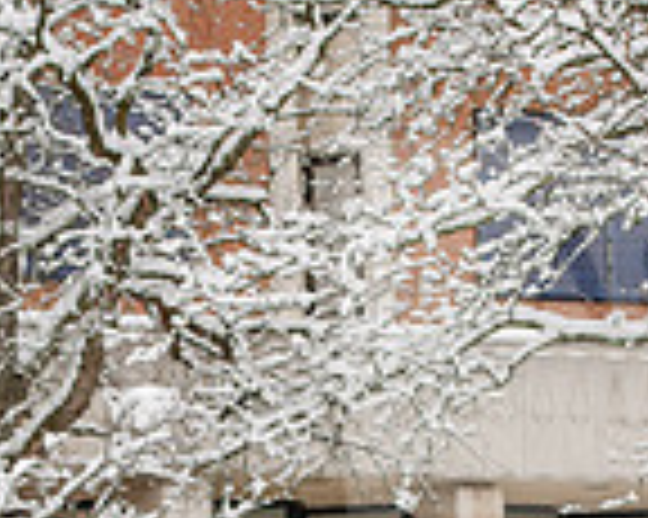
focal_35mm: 295
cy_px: 682
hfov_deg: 6.6
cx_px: 212
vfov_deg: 5.2
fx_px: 5654
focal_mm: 78
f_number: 3.5
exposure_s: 1/320
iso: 100
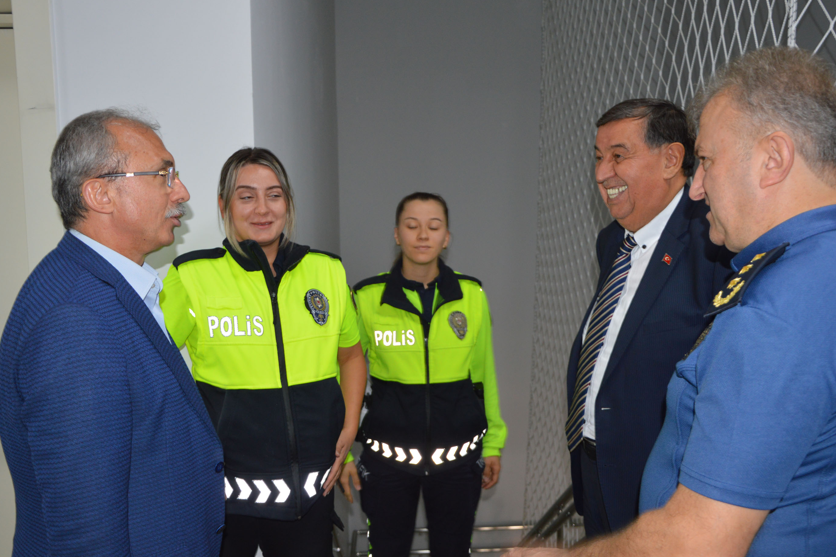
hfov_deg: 55.8
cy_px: 285
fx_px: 789
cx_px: 417
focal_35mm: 34
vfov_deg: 38.9
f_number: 3.8
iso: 450
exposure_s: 1/60
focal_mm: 22
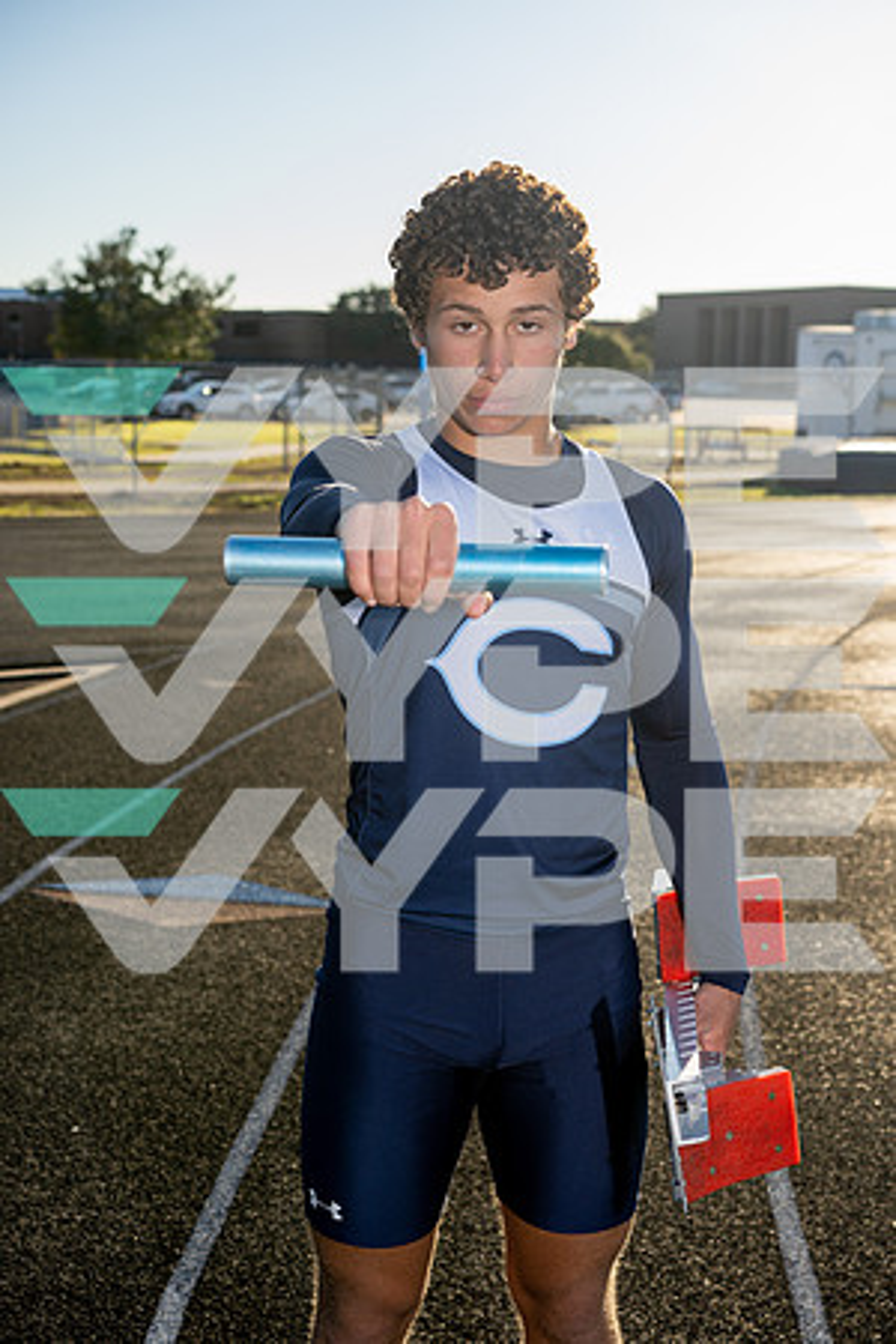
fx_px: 2053
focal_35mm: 55
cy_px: 672
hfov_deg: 24.6
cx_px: 448
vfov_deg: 36.2
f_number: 5.6
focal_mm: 55
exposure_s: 1/250
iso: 50
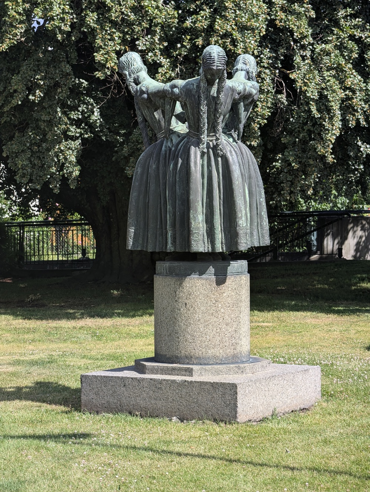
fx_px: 1564
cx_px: 185
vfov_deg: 17.9
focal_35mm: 110
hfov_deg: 13.5
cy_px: 246
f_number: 2.8
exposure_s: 1/534
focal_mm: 17.91
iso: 42
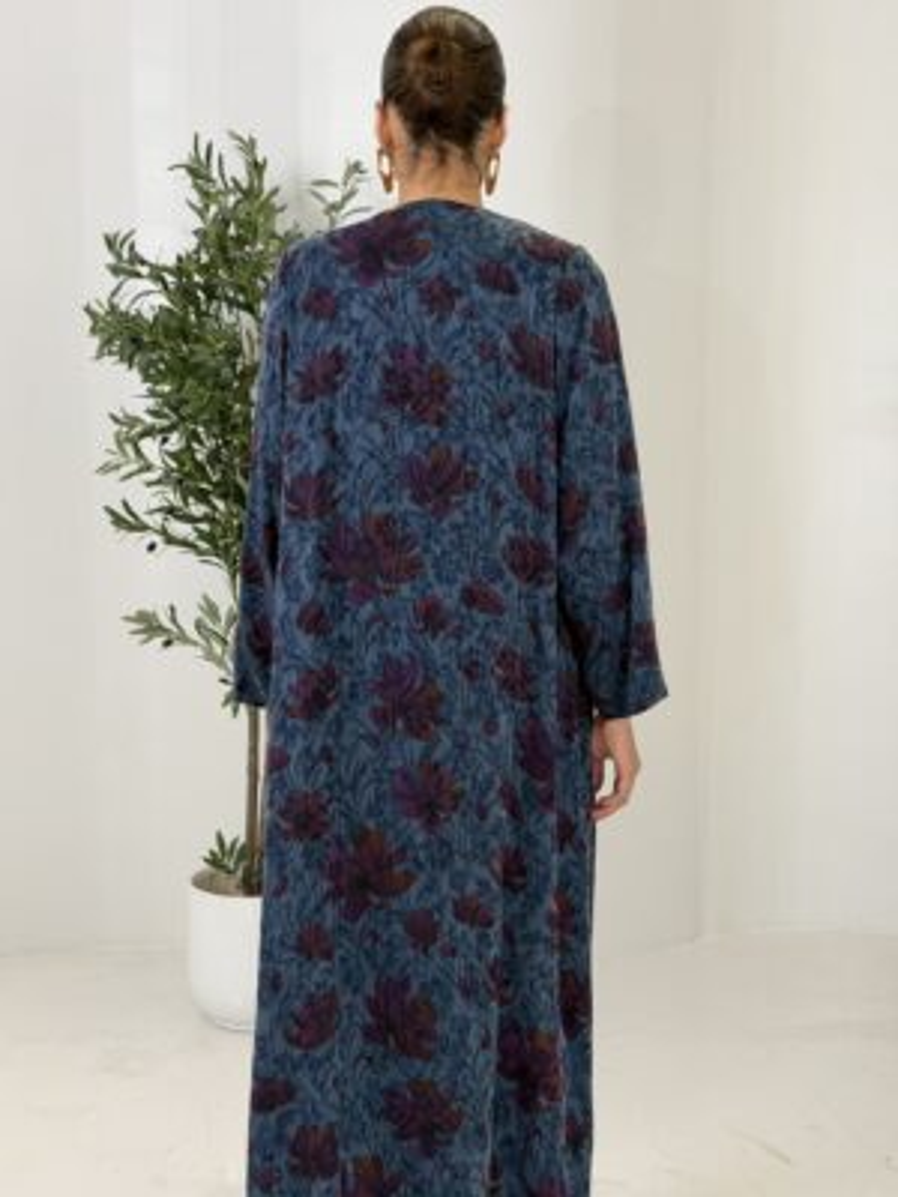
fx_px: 1660
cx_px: 449
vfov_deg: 39.7
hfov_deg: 30.3
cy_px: 598
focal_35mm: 48
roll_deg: -0.3
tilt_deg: -7.7
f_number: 1.78
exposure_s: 1/371
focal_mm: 6.76
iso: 64
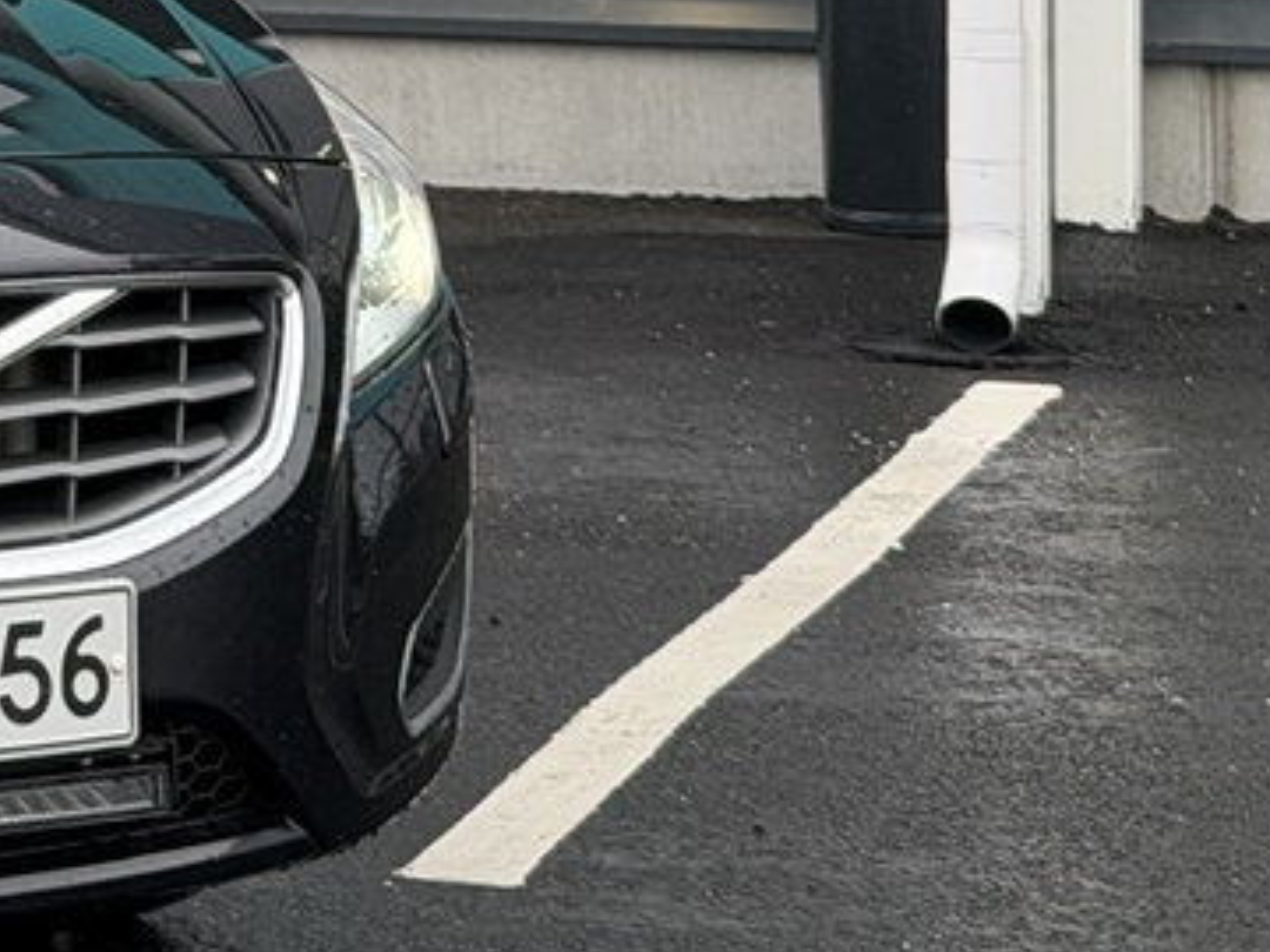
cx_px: -1164
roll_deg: -0.9
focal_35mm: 192
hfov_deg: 9.7
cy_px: -596
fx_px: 7044
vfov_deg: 7.6
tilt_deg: +1.1
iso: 64
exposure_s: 1/519
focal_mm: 6.76
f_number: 1.78
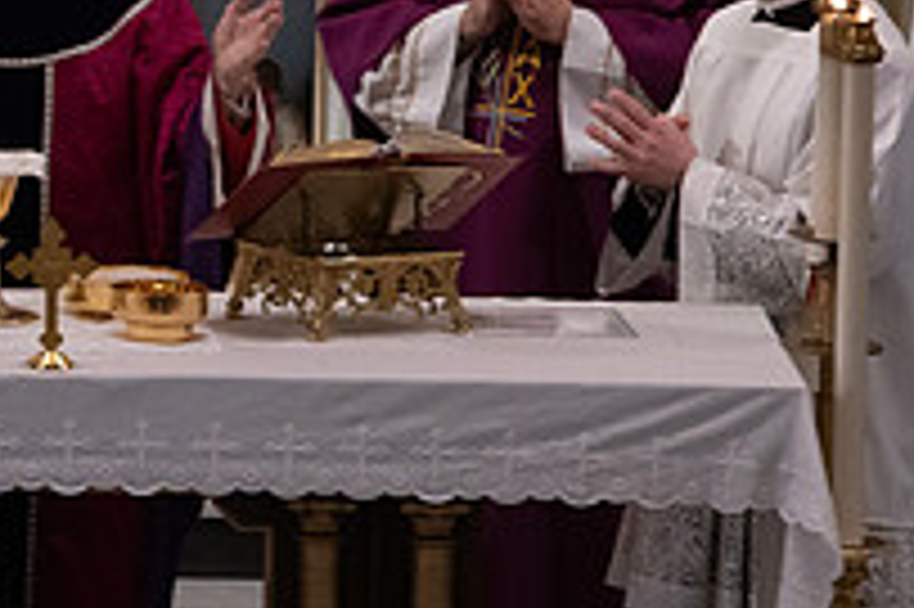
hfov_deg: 3.4
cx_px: 50
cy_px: 74
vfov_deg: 2.3
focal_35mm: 600
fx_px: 15221
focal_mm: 210
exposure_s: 1/100
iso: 4000
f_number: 9
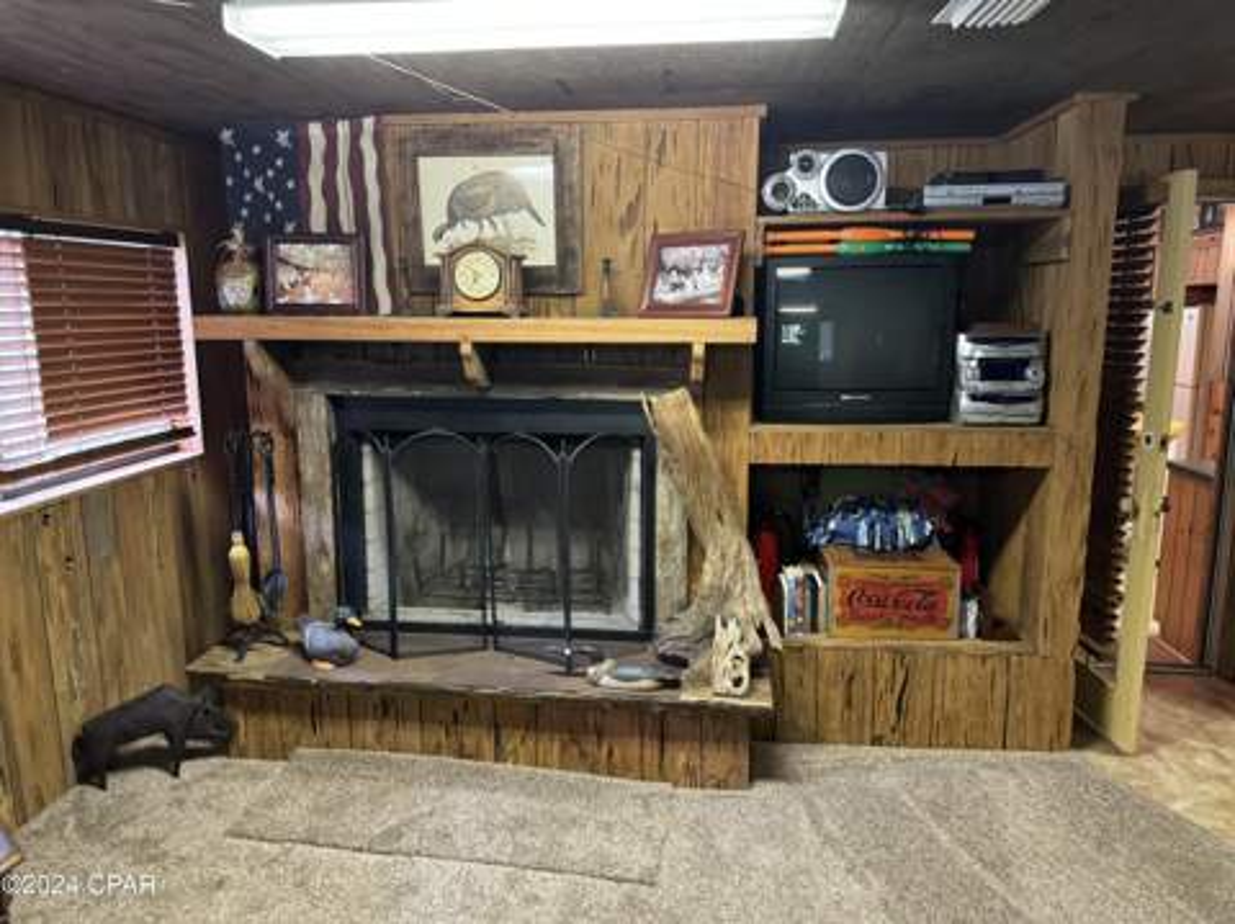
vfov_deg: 56.7
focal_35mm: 24
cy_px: 462
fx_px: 855
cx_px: 618
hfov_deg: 71.7
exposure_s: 1/40
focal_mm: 6.76
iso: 800
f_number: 1.78
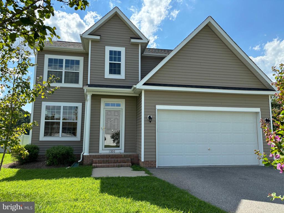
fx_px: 213
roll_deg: -0.2
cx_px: 142
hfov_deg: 67.3
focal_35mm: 26
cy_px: 106
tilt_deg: +7.6
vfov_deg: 53.1
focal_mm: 5.96
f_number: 1.6
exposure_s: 1/1721
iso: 50
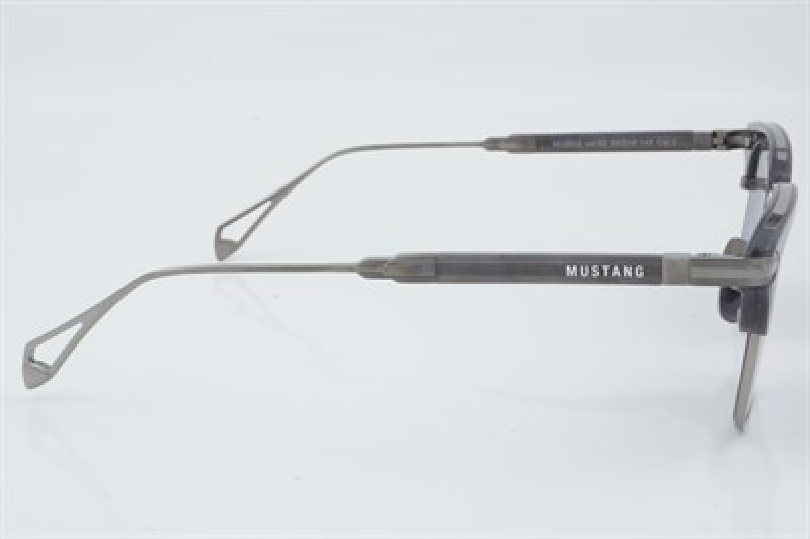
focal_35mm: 75
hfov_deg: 27.0
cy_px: 270
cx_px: 405
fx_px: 1686
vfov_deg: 18.2
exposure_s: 1/3
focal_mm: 50
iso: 100
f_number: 29
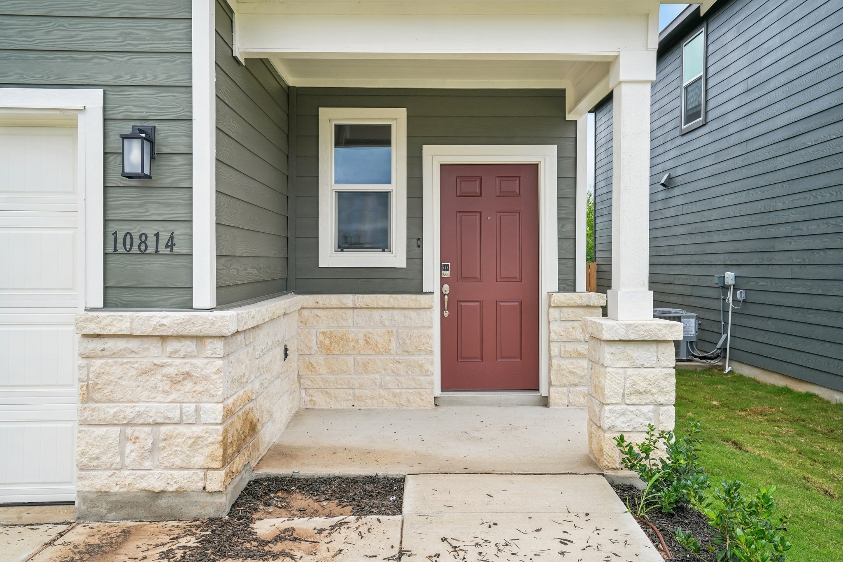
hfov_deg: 61.9
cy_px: 281
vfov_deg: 43.6
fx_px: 702
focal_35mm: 30
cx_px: 422
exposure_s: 1/250
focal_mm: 30
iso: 200
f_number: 8
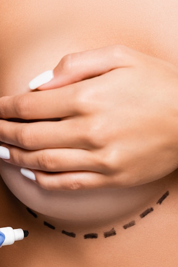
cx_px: 16
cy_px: 128
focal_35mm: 200
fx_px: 1483
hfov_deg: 6.9
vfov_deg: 10.3
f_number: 5
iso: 125
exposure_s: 1/160
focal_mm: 85
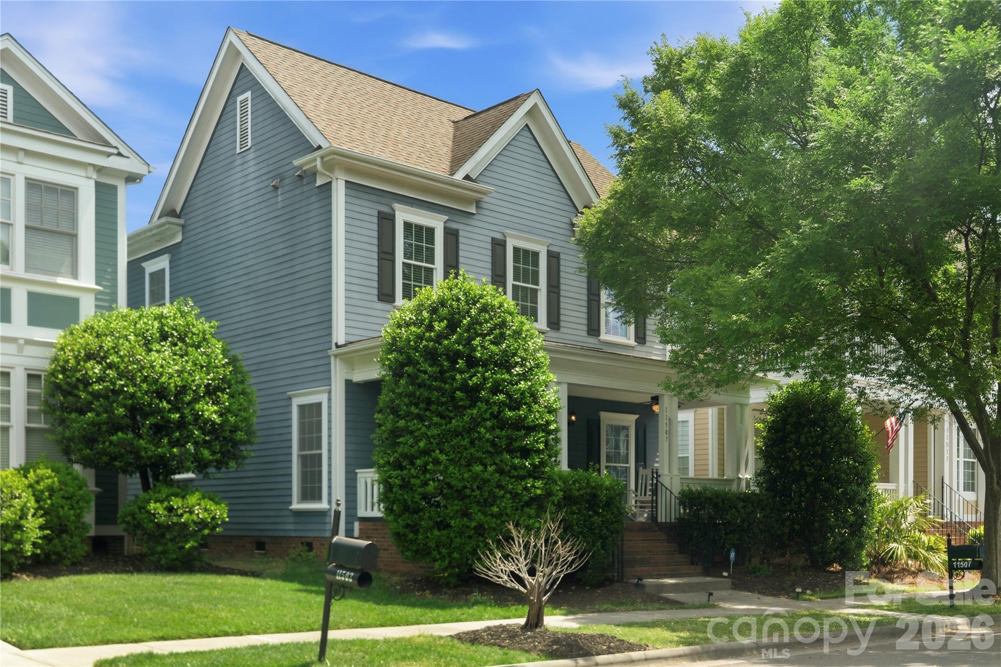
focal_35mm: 36
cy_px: 334
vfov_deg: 36.9
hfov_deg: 53.1
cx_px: 500
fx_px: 1001
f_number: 8
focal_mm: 36
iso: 100
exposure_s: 1/25
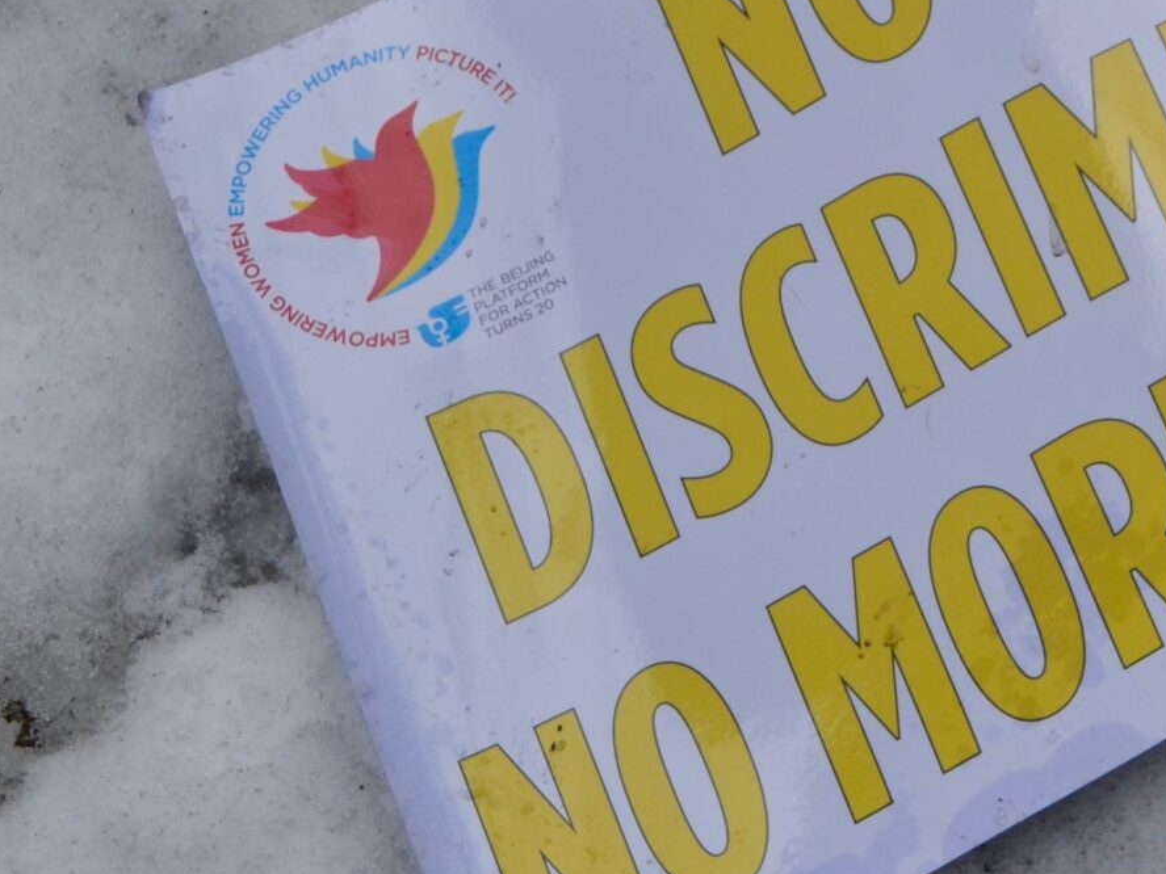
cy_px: 56
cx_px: 1297
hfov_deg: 14.5
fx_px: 4480
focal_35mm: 133
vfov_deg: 11.1
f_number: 8
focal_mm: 32
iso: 100
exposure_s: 1/250
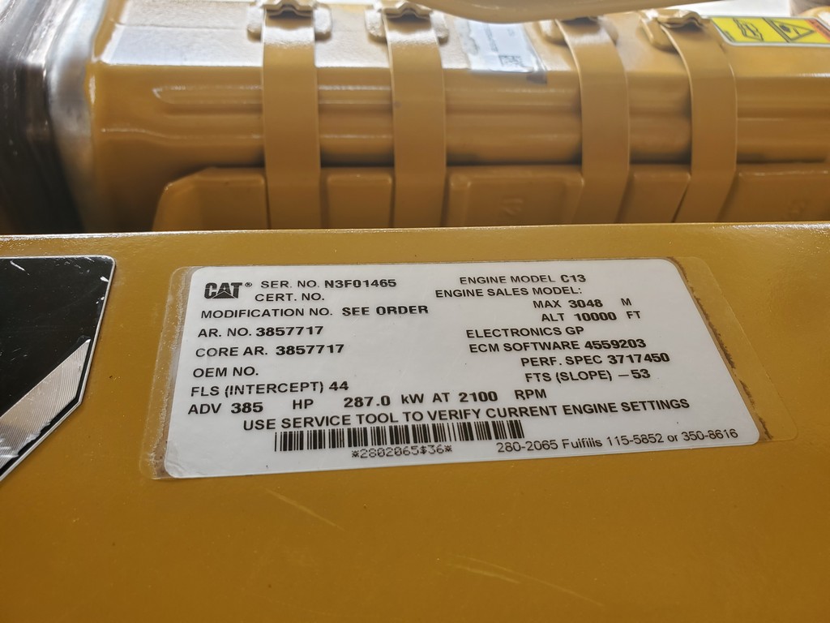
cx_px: 415
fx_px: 623
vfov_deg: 53.1
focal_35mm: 26
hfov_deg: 67.3
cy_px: 312
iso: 64
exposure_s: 1/120
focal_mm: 4.3
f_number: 2.4
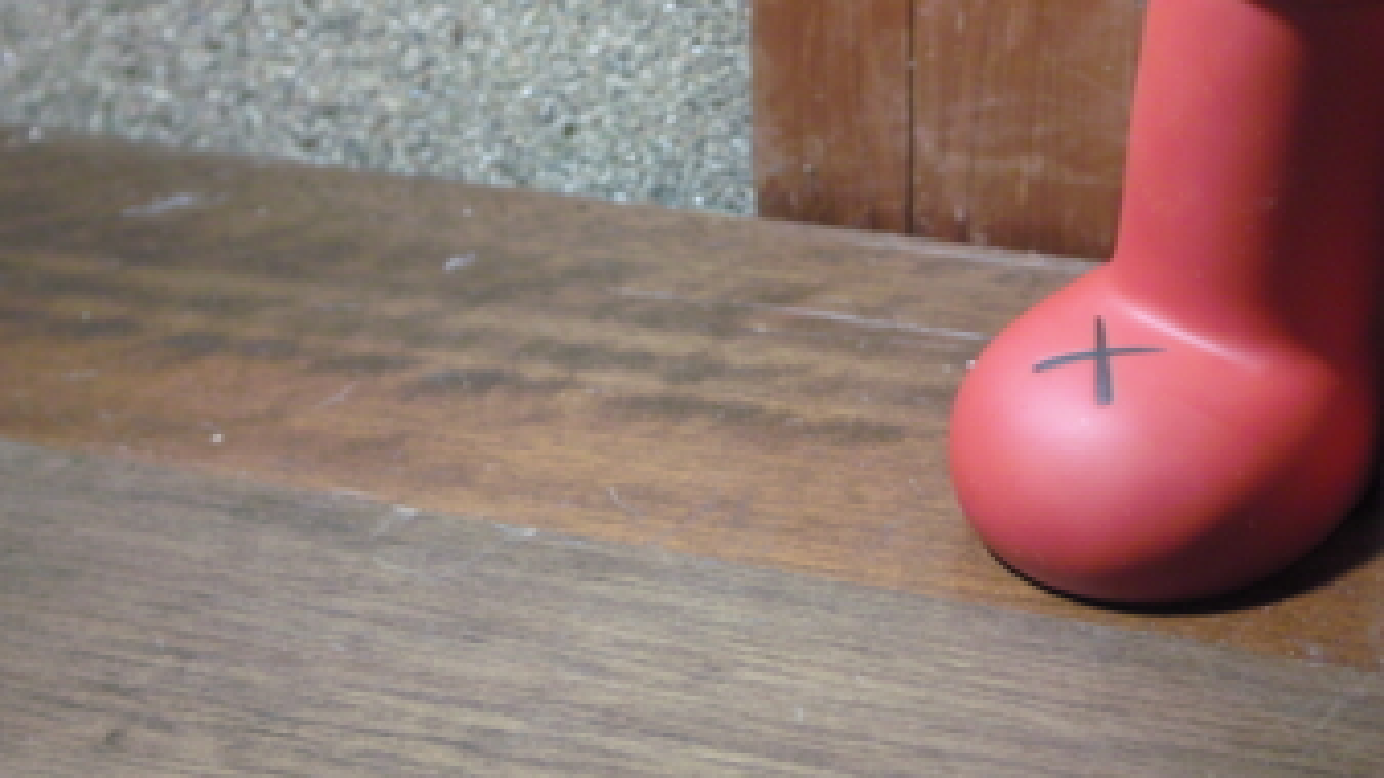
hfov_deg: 38.9
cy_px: 315
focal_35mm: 52
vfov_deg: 23.0
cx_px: 1024
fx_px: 1908
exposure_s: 1/4
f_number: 4
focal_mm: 16.6
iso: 200
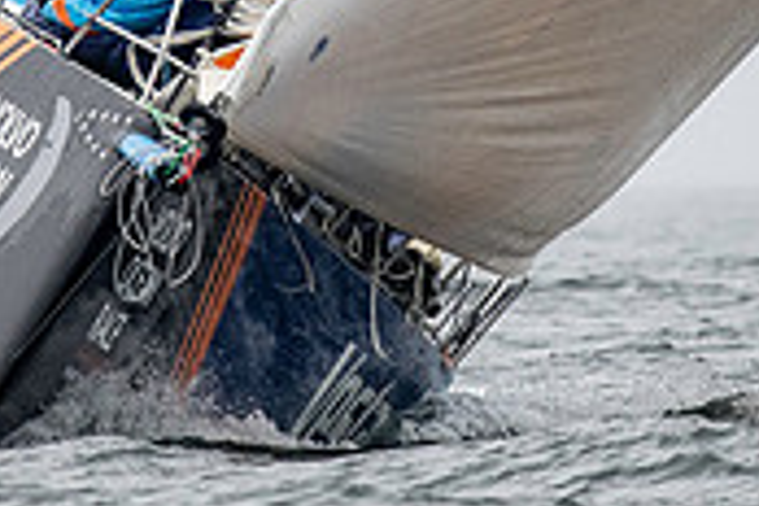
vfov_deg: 0.8
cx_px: 284
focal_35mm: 1710
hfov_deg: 1.2
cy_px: -144
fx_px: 36050
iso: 1000
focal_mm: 300
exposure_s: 1/5000
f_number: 4
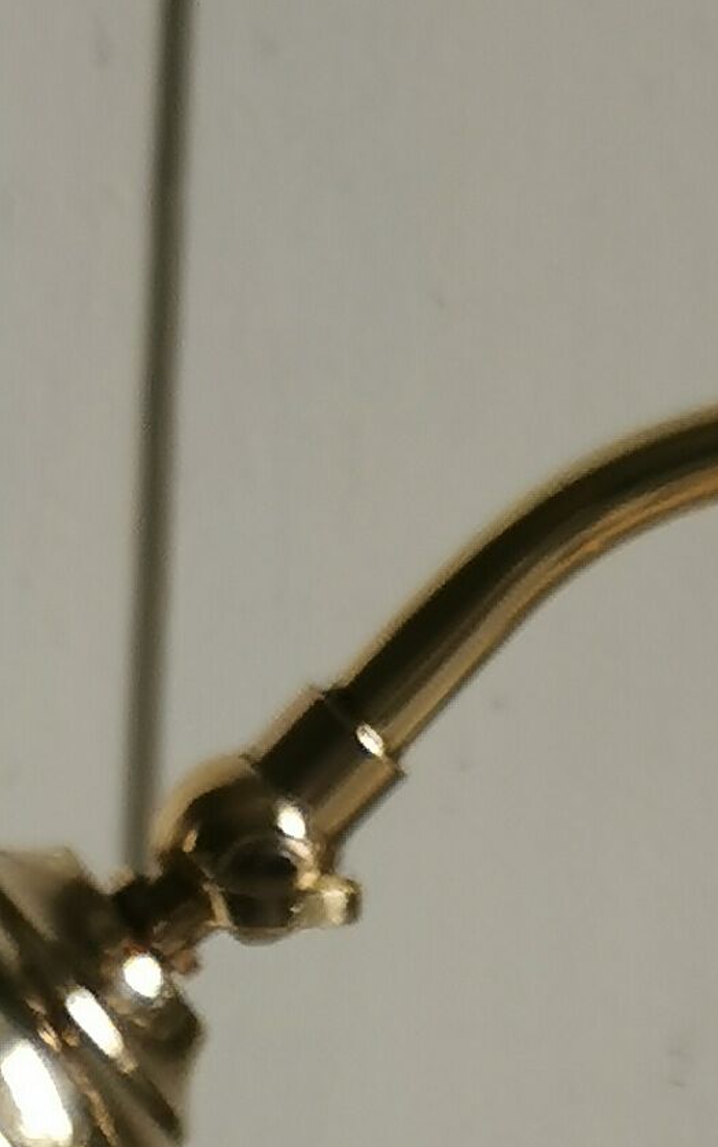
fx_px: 8103
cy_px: 2059
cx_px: 449
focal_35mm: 259
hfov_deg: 5.1
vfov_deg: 7.8
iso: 50
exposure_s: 1/186
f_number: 1.8
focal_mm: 5.58
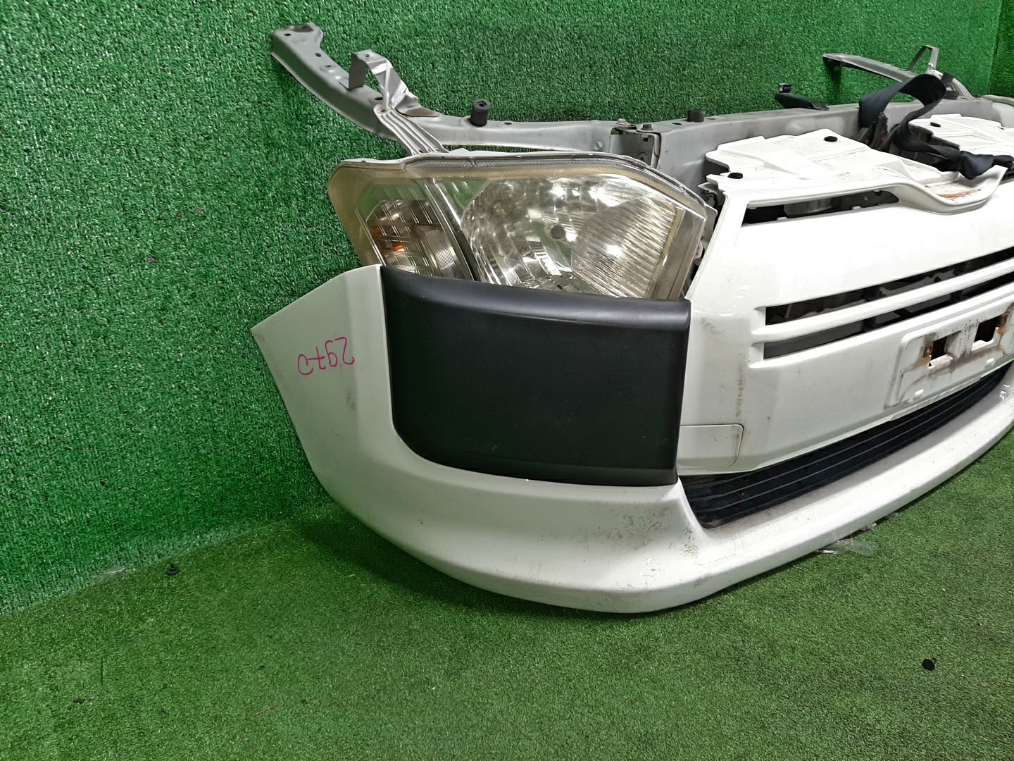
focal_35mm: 26
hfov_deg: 67.3
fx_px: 762
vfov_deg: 53.1
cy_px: 380
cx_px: 507
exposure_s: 1/50
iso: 63
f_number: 1.7
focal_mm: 3.93
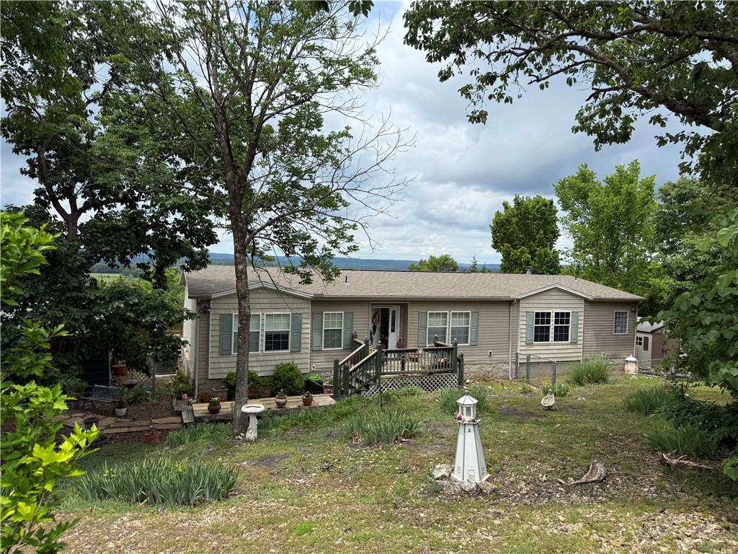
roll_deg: -1.8
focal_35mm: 24
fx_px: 512
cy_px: 277
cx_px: 369
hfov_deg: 71.6
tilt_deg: -2.1
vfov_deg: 56.8
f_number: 1.78
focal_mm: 6.76
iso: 80
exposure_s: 1/3953
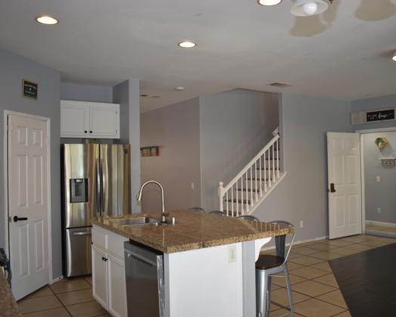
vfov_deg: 47.1
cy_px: 157
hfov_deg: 57.0
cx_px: 217
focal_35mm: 31
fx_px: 364
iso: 200
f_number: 4
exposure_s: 1/40
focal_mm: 18
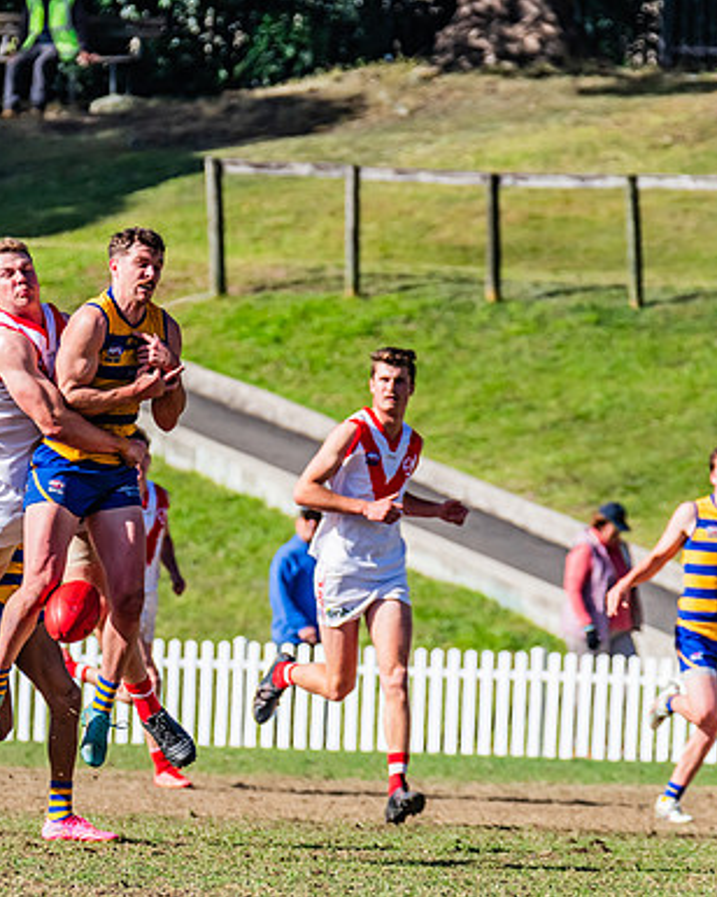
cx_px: 125
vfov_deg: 3.4
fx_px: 15146
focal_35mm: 571
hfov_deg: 2.7
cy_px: 421
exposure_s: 1/2000
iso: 800
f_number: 9
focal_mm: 380
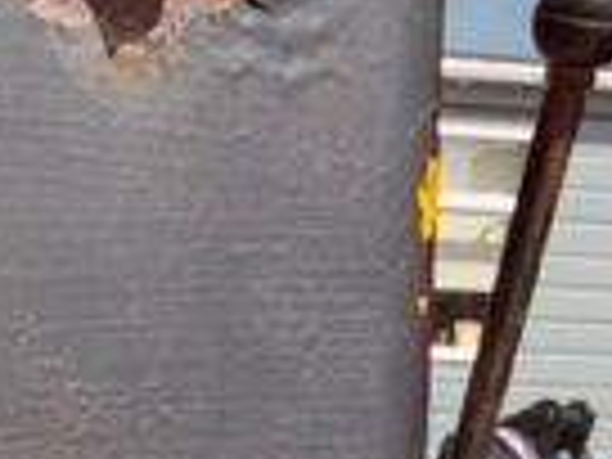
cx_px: -45
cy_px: 927
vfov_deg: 12.3
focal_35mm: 106
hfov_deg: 17.9
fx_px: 1874
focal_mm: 2.22
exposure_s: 1/1245
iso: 16
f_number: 2.2
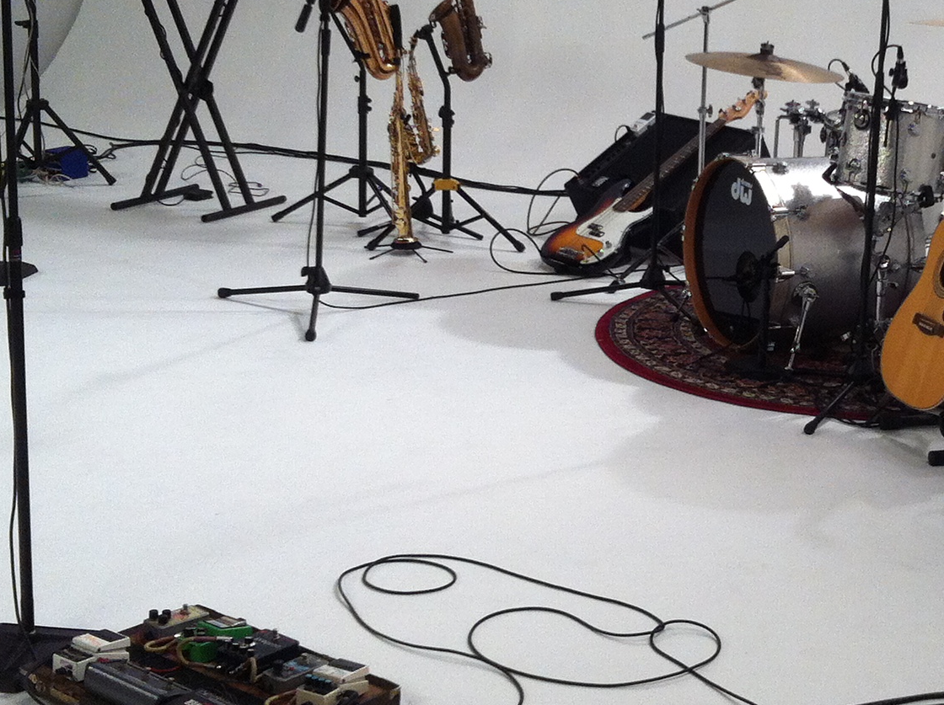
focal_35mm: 81
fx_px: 2206
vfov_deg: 18.1
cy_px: 240
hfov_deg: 23.8
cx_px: 753
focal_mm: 3.85
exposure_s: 1/120
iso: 100
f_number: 2.8
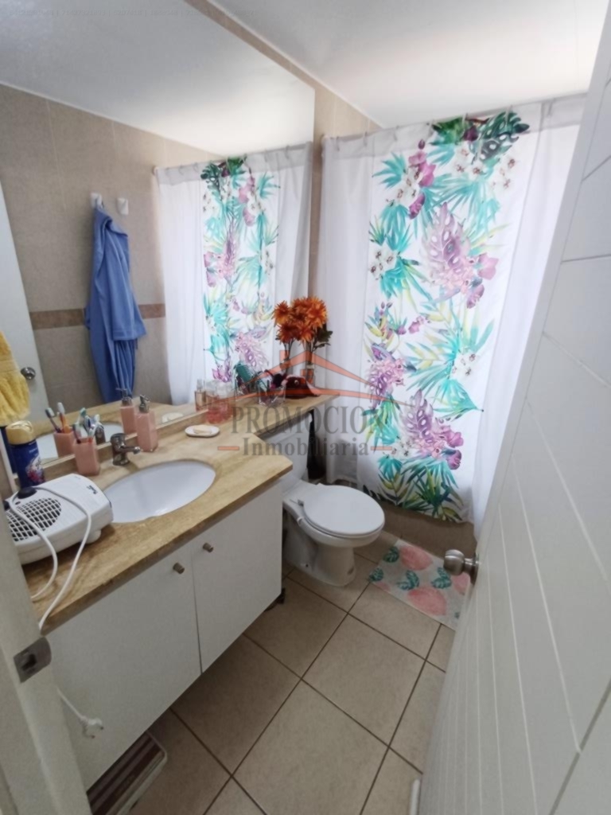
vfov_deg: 94.5
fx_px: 377
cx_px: 306
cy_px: 408
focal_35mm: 16
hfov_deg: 78.1
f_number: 2.2
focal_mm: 1.64
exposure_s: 1/50
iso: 100
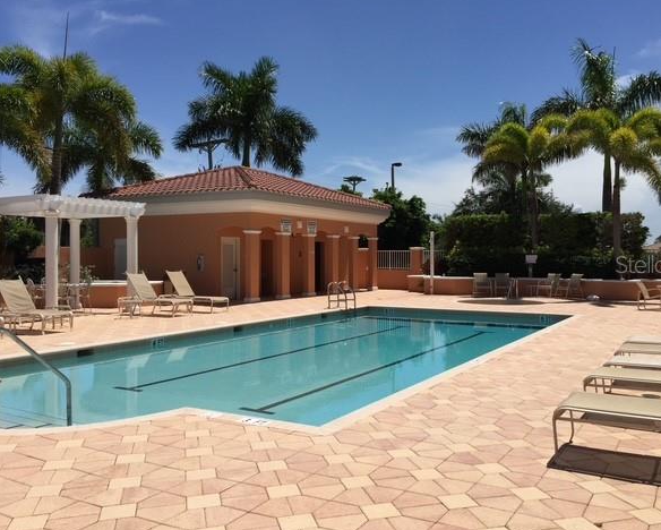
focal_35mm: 31
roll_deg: -1.7
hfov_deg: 57.1
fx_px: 607
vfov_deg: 47.2
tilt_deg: +1.7
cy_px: 264
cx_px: 360
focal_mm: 4.15
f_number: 2.2
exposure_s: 1/3597
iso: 32
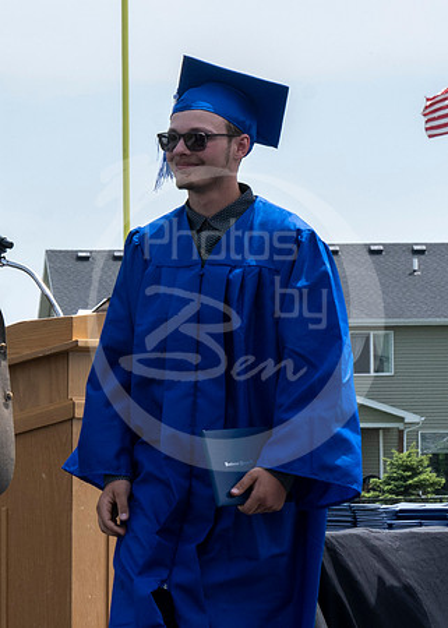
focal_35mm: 287
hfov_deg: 5.0
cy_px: 233
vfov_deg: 7.0
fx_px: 5111
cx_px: -174
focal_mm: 70
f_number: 13
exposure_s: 1/250
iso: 200
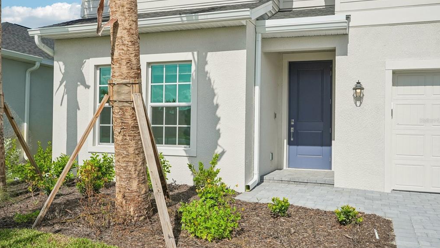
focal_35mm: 34
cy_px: 121
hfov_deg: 58.0
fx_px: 397
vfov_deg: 34.7
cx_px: 221
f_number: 8
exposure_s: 1/2000
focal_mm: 32
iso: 400
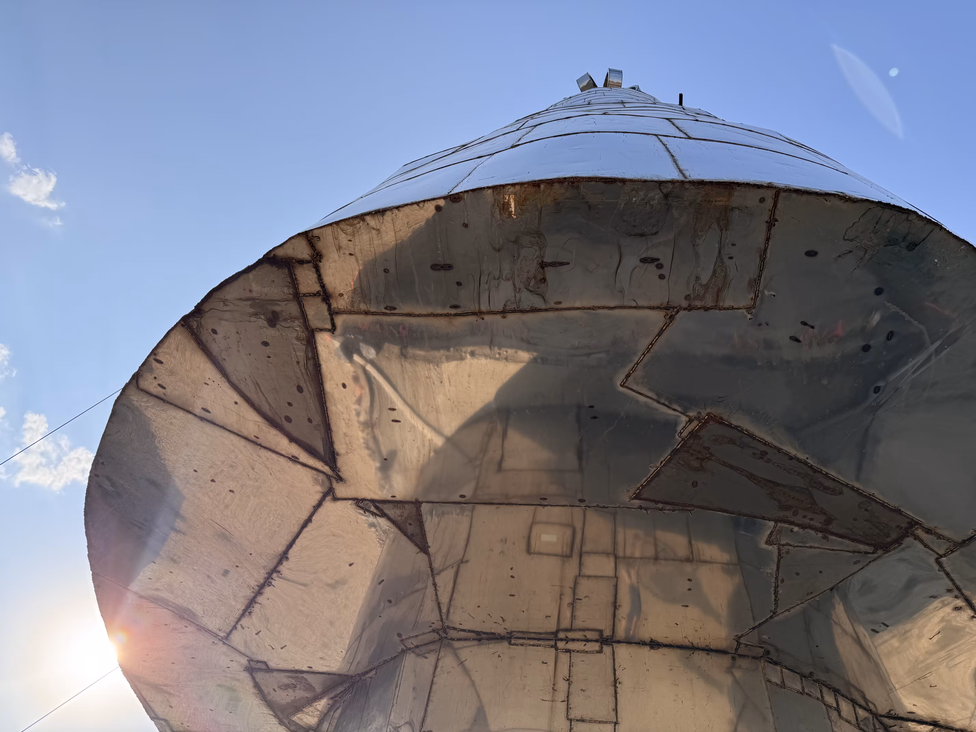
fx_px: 677
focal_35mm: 24
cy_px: 366
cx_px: 488
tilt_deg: +57.4
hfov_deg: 71.6
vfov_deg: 56.8
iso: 80
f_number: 1.78
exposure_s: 1/3247
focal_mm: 6.76
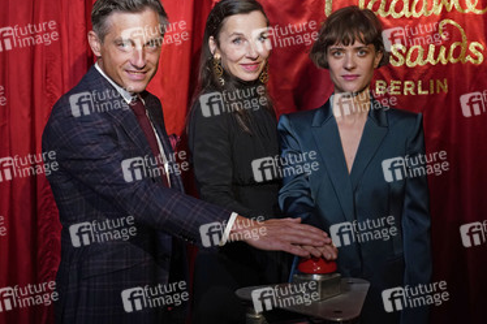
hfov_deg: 37.5
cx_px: 251
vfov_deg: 25.5
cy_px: 134
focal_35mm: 53
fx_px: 717
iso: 1600
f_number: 4
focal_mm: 44
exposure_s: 1/100
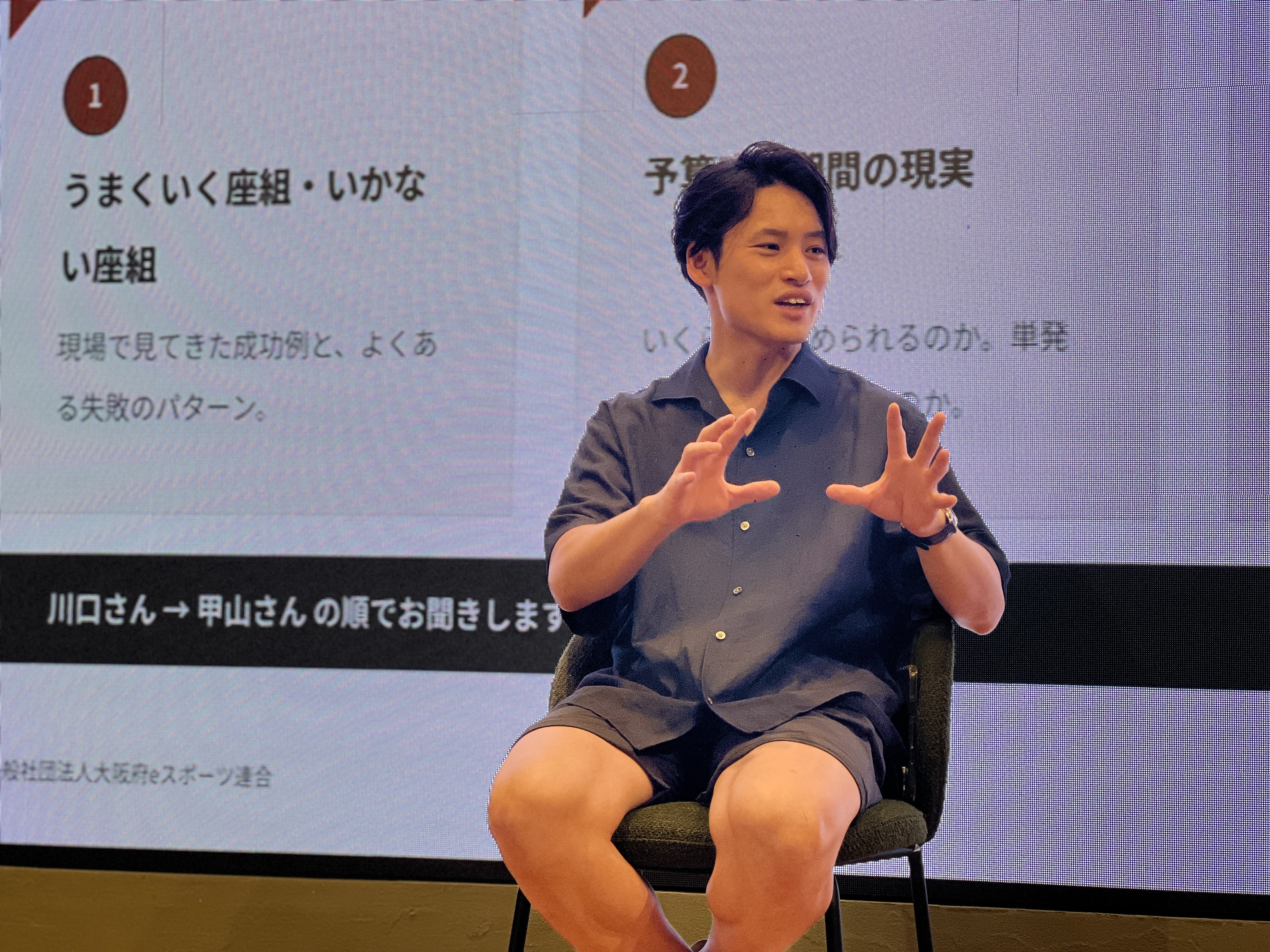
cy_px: 476
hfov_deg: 25.3
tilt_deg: +4.2
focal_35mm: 77
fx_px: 2825
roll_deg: -1.3
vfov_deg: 19.1
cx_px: 635
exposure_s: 1/121
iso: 200
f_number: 2.8
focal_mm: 9
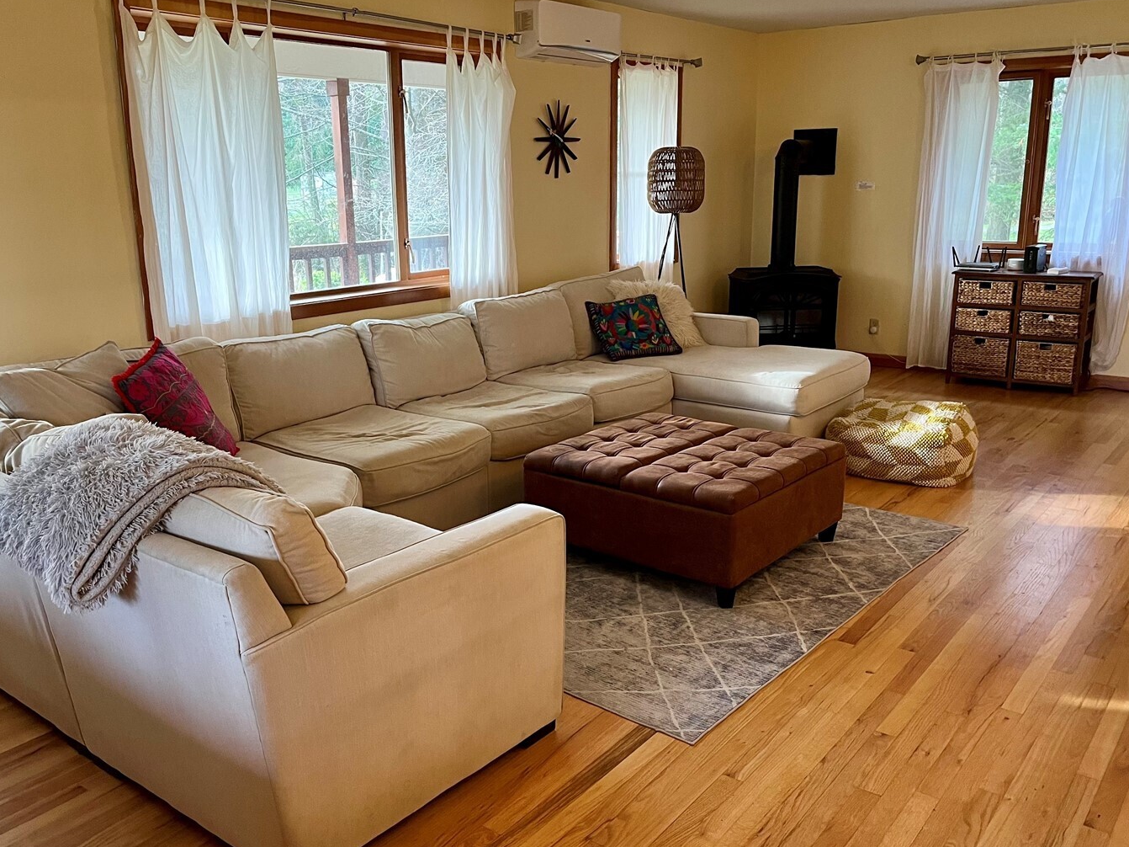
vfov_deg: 45.4
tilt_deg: -13.7
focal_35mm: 31
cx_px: 525
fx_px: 1011
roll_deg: +0.7
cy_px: 413
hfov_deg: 58.3
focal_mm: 5.1
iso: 200
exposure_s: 1/60
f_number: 1.6
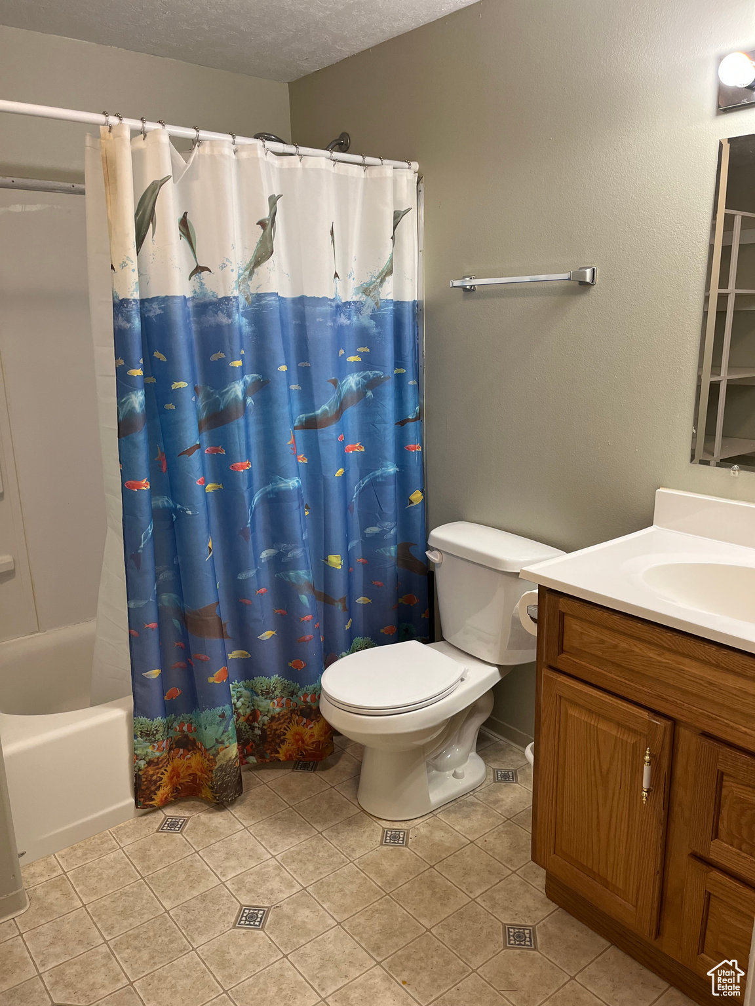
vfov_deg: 67.3
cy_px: 503
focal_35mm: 26
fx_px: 756
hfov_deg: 53.1
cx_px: 378
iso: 125
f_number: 1.6
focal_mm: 5.1
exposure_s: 1/120
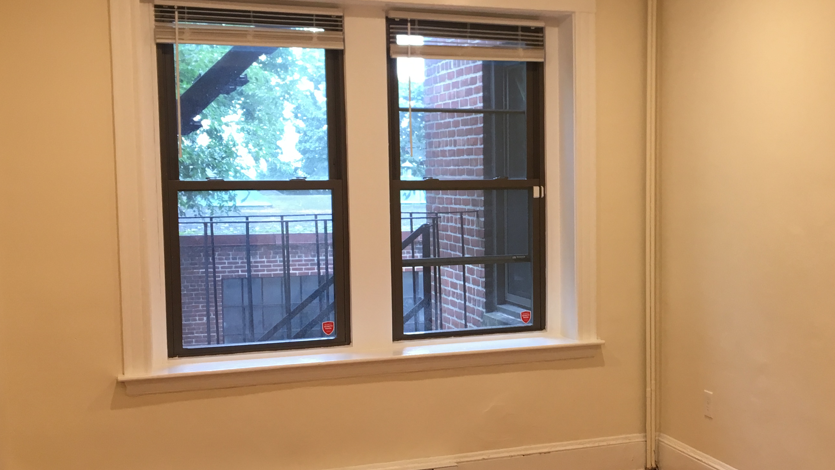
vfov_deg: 24.4
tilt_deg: -6.0
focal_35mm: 49
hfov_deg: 40.9
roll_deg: -0.4
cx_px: 628
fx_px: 1085
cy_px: 257
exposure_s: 1/30
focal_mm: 4.15
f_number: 2.2
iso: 50
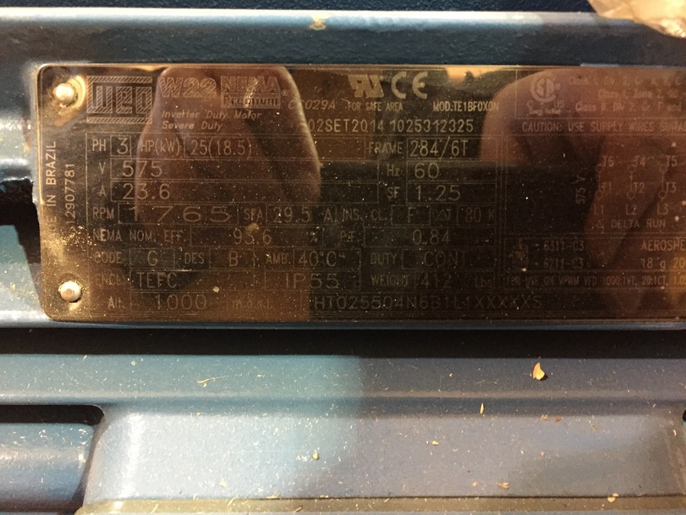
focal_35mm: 29
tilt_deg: -48.4
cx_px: 343
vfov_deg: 48.2
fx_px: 575
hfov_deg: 61.7
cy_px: 258
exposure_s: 1/15
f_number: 2.2
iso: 400
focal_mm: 4.15
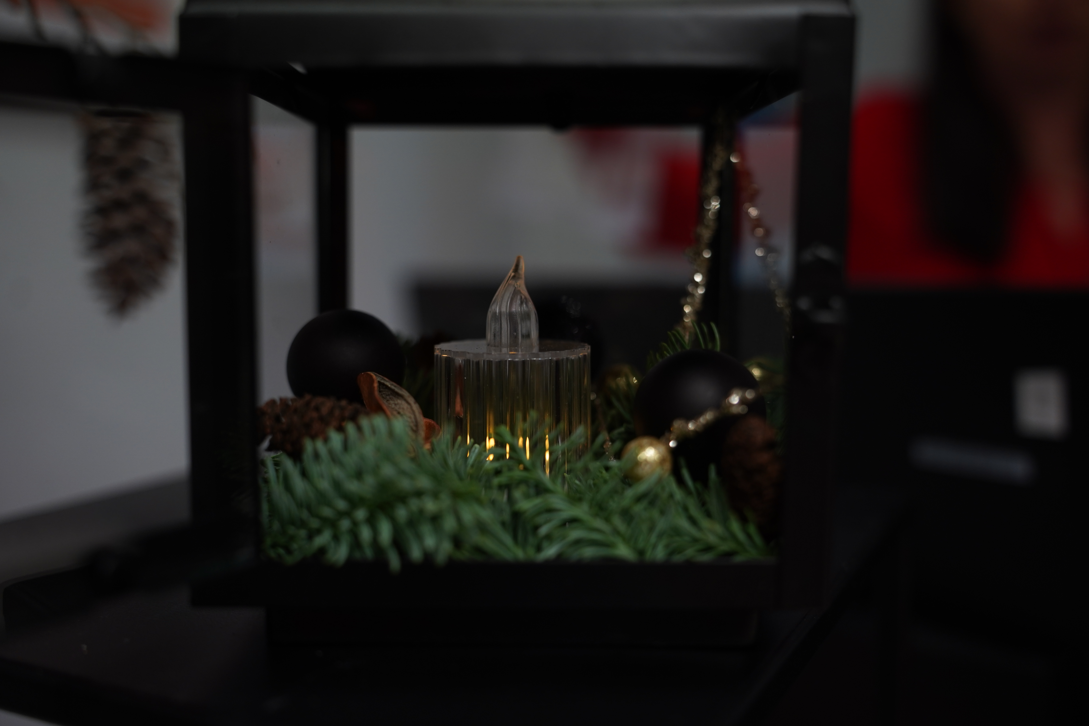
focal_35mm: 35
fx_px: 1059
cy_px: 363
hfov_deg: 54.4
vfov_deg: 37.9
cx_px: 544
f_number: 2.8
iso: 640
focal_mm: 35
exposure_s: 1/160
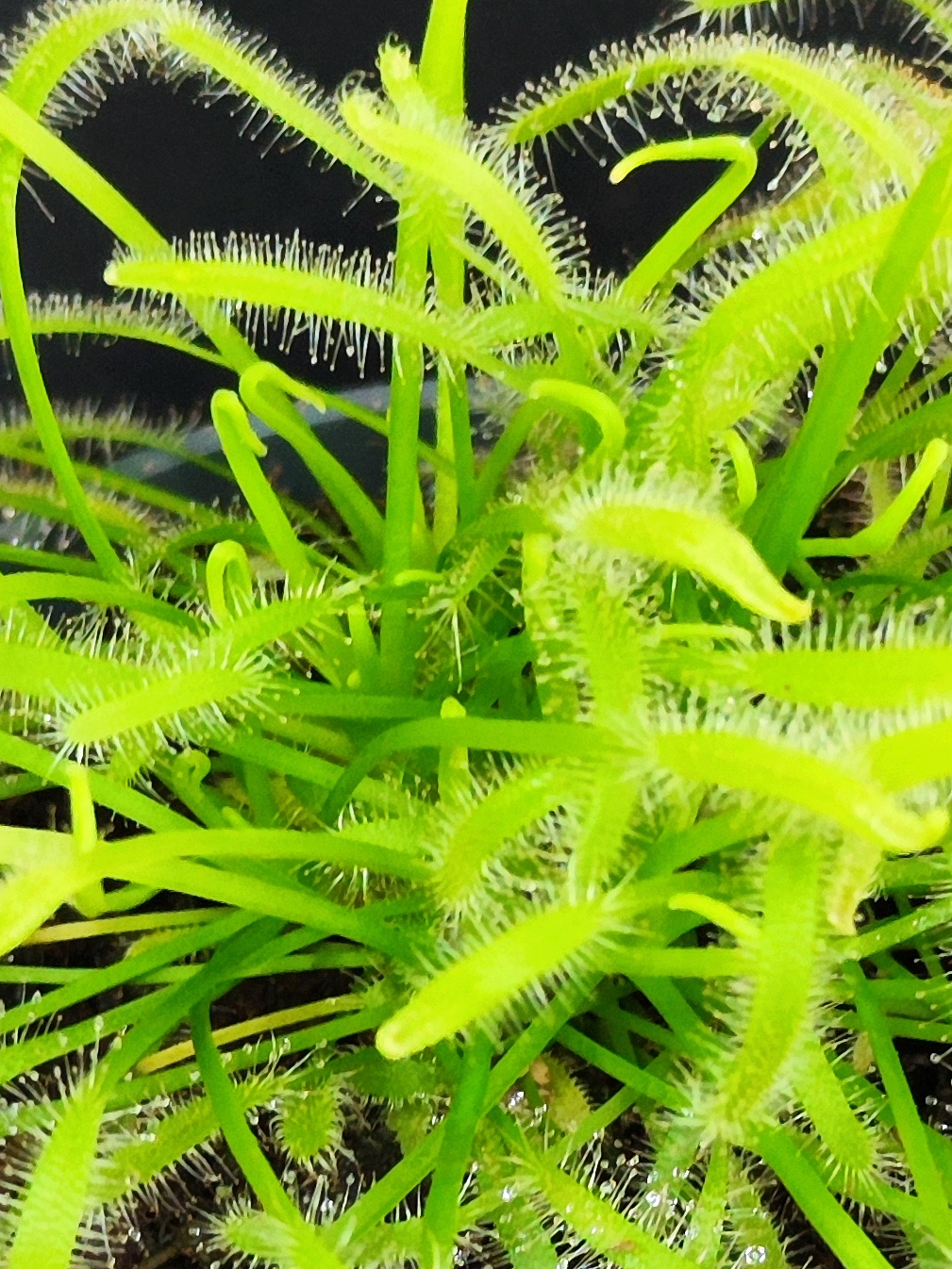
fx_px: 2568
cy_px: 844
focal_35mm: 70
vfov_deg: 27.6
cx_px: 497
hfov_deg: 21.0
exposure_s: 1/50
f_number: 1.69
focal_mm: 7.01
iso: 997
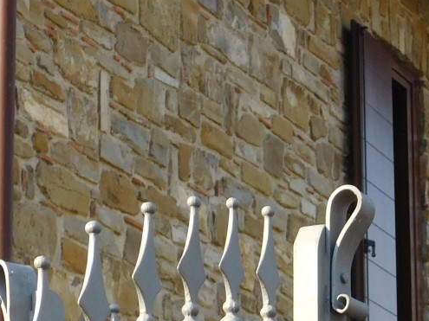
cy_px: 433
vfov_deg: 8.8
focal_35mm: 165
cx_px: 370
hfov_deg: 11.9
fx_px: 2044
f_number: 3.8
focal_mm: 9
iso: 125
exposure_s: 1/320
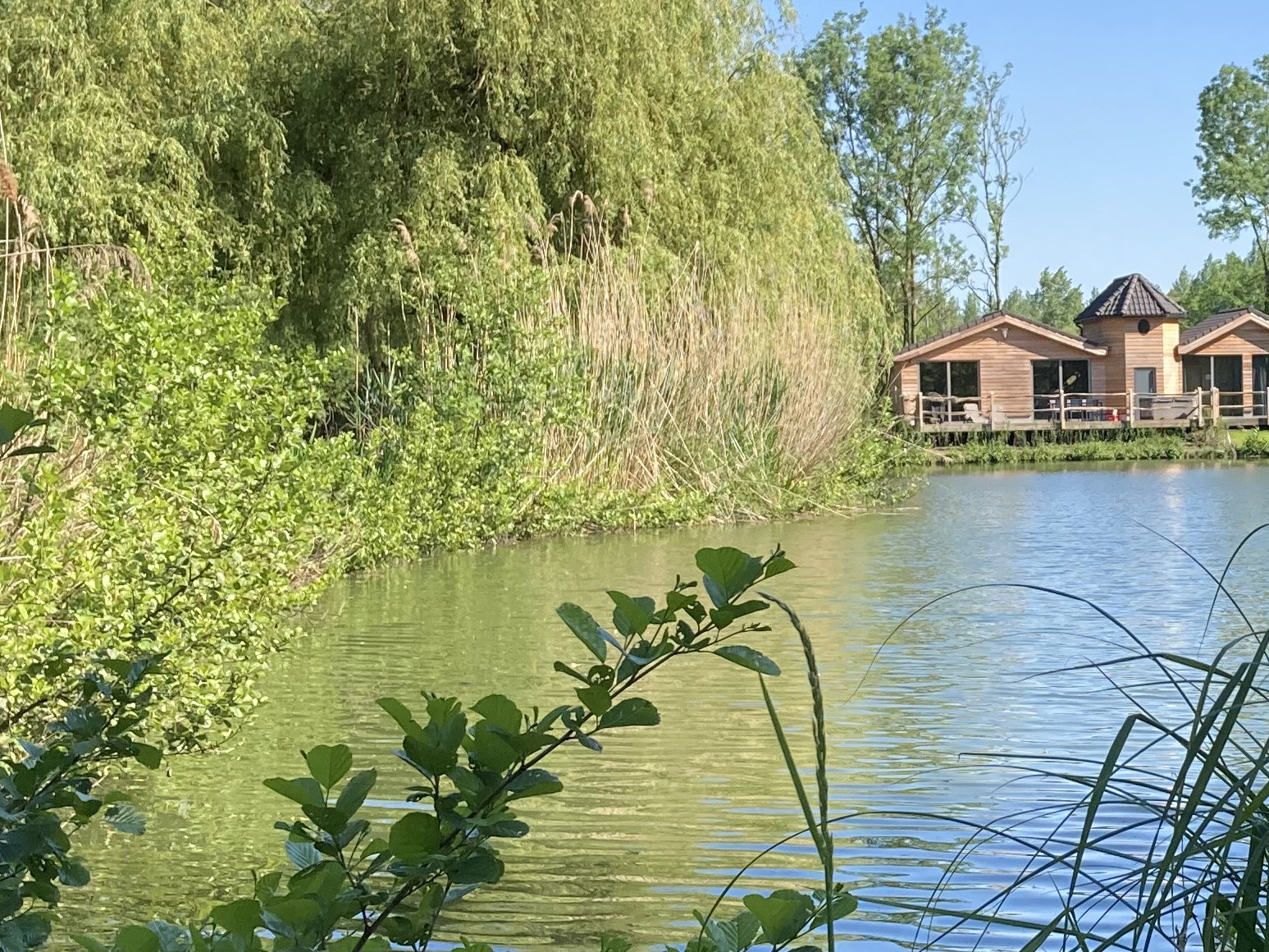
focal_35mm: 73
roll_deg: +2.1
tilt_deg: -2.4
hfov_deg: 25.7
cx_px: 1169
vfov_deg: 20.1
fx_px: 2676
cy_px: 597
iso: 20
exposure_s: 1/979
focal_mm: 3.99
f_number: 1.8
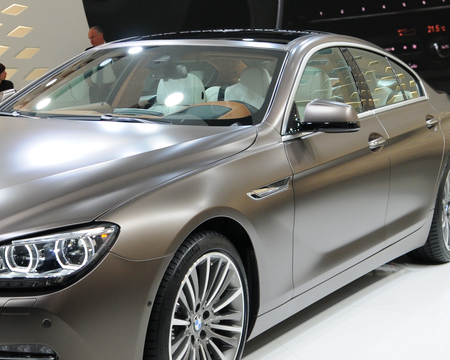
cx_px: 162
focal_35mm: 72
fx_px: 959
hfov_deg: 26.3
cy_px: 151
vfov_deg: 21.2
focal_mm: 20
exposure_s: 1/180
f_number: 6.7
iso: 400
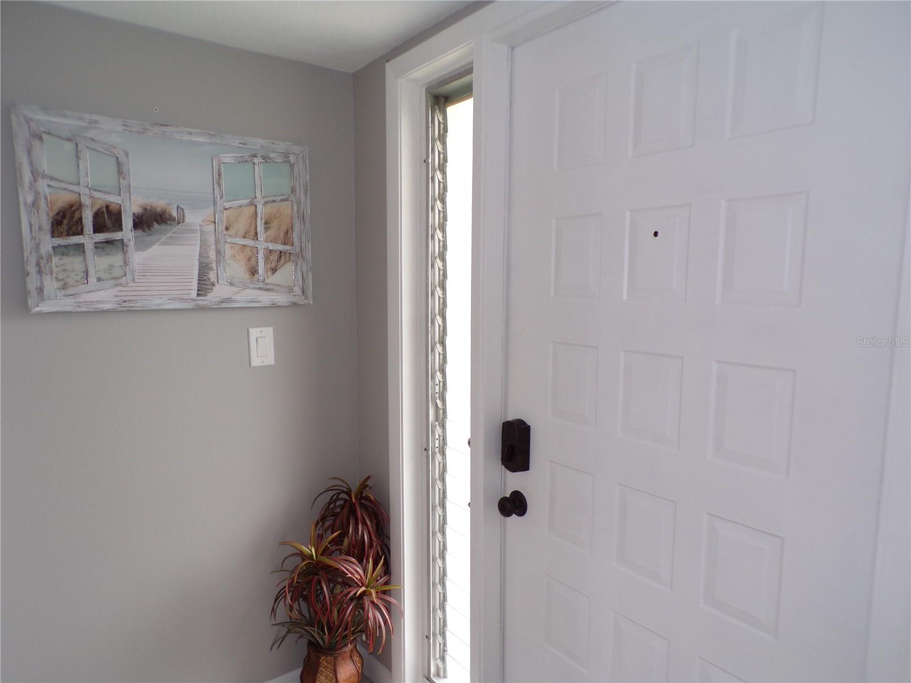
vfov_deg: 56.8
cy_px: 342
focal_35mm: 24
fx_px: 632
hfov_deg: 71.6
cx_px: 456
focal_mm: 4.3
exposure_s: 1/50
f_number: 3
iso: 100
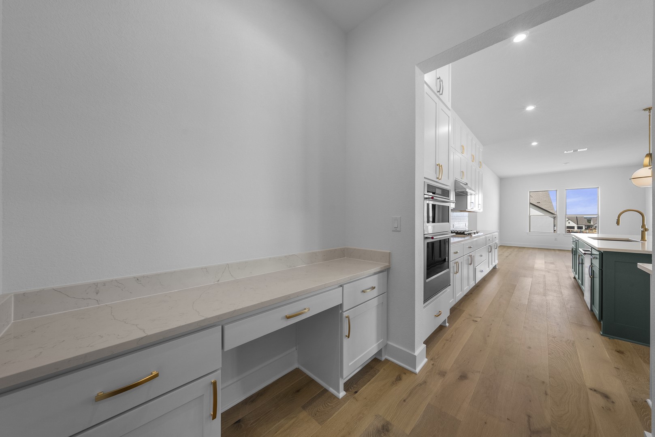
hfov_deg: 112.6
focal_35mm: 12
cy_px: 218
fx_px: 218
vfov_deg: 90.1
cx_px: 328
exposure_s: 1/4
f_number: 10
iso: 500
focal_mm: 12
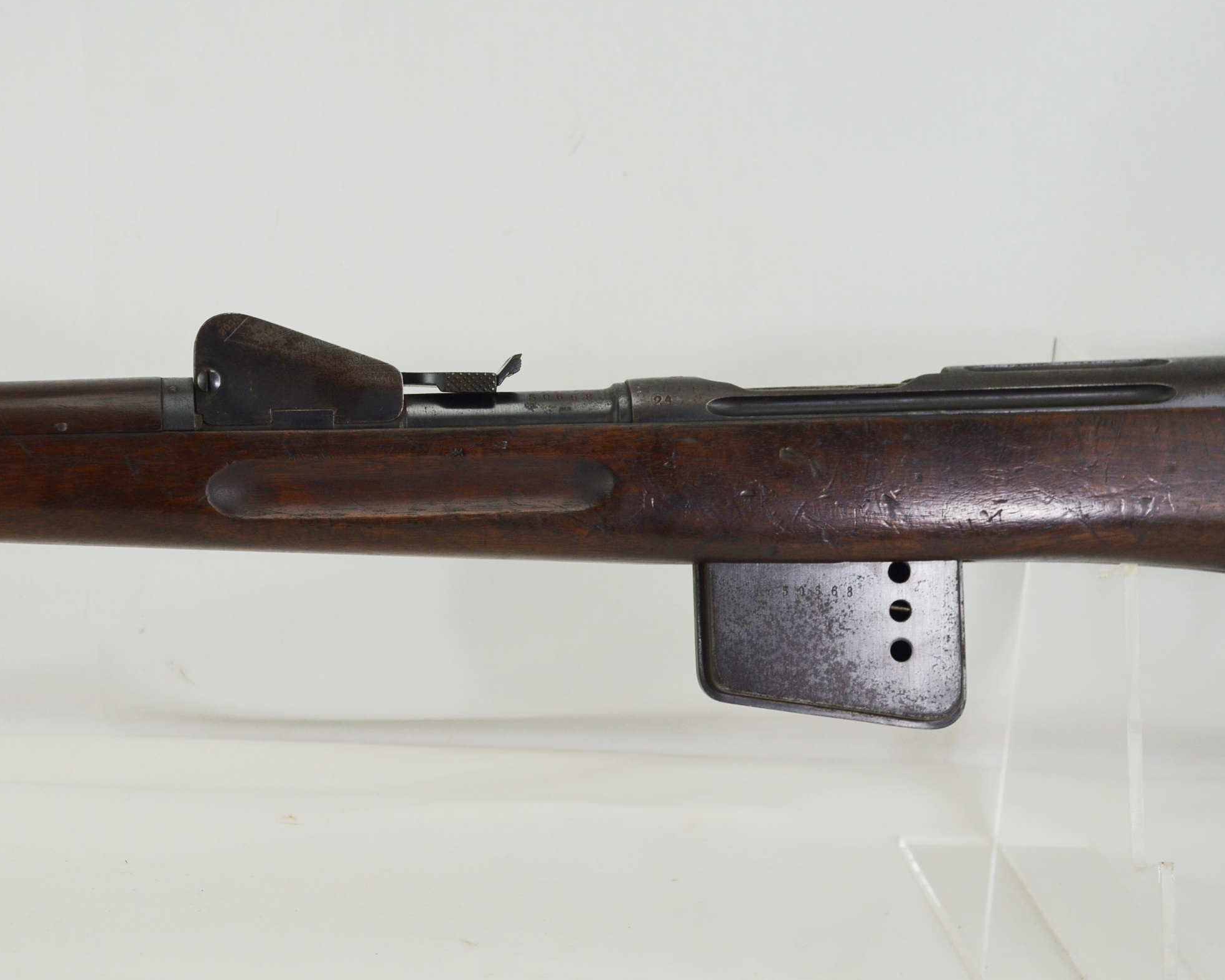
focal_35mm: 102
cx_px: 504
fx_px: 3699
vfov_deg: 15.1
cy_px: 475
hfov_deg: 18.8
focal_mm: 58
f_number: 5
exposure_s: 1/250
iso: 560
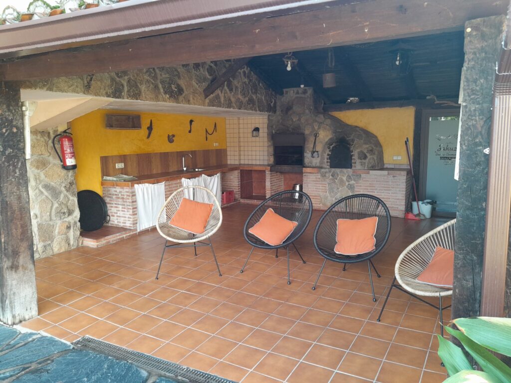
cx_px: 256
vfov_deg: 51.4
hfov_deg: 65.3
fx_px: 399
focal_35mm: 27
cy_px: 192
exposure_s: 1/60
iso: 100
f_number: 1.8
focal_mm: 4
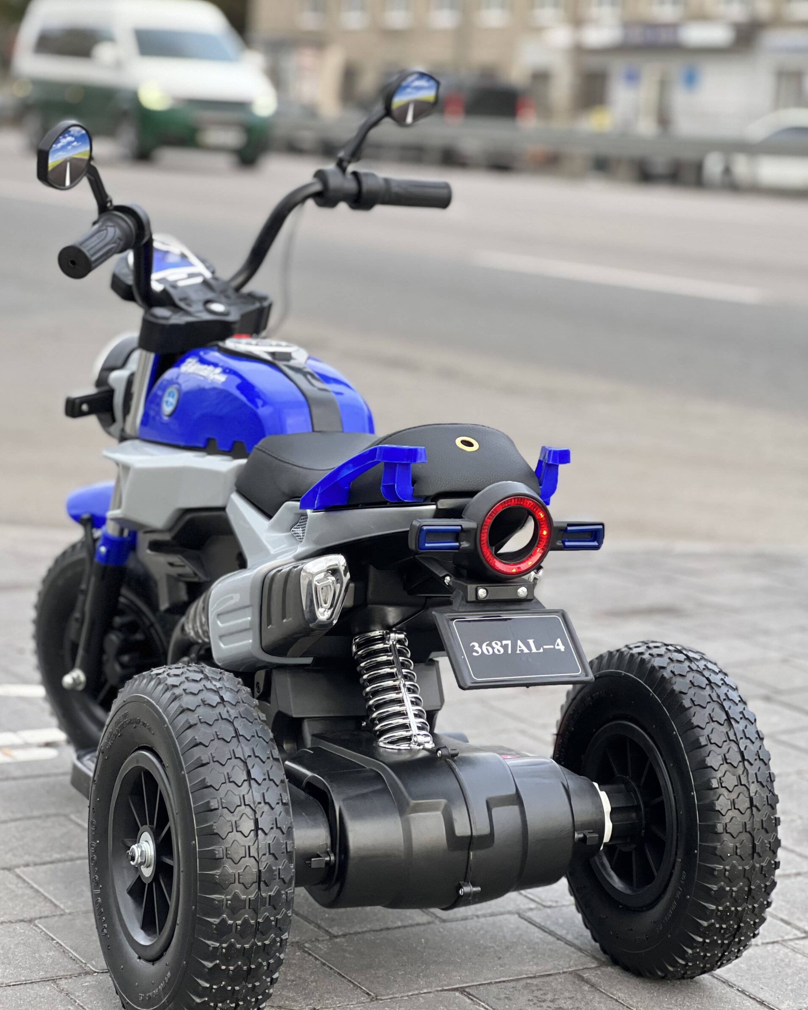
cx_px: 401
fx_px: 2421
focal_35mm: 81
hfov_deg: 18.9
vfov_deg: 23.6
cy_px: 540
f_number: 2.8
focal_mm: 9
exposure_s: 1/121
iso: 160
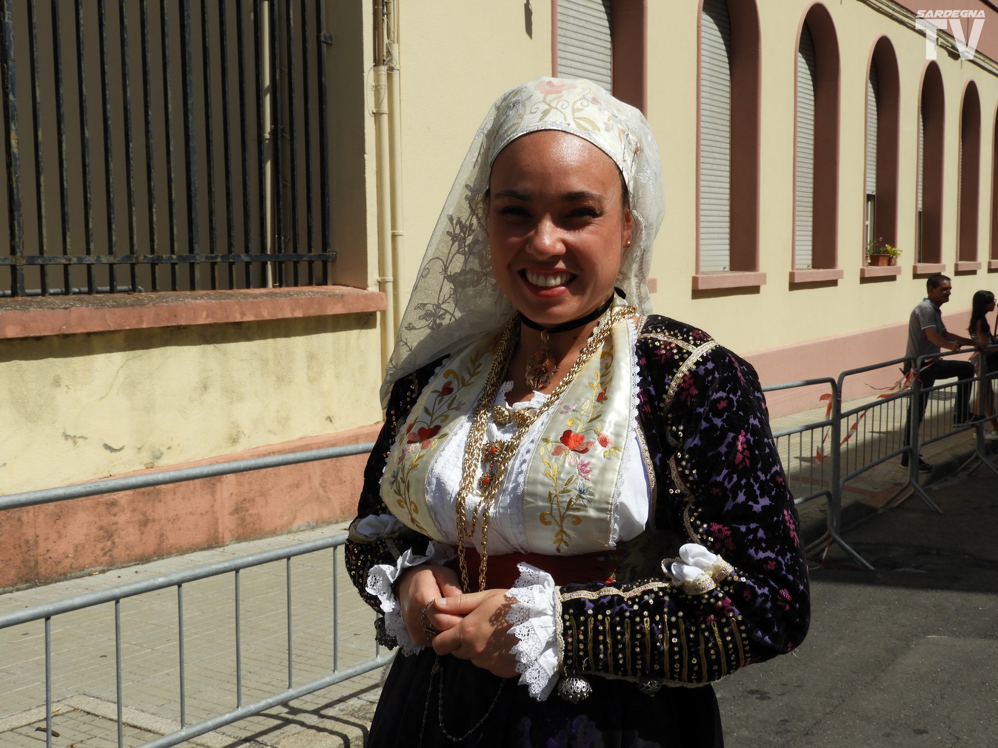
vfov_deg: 32.2
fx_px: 1297
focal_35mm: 45
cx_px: 499
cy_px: 374
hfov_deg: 42.1
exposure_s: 1/1600
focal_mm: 8.1
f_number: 4
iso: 100
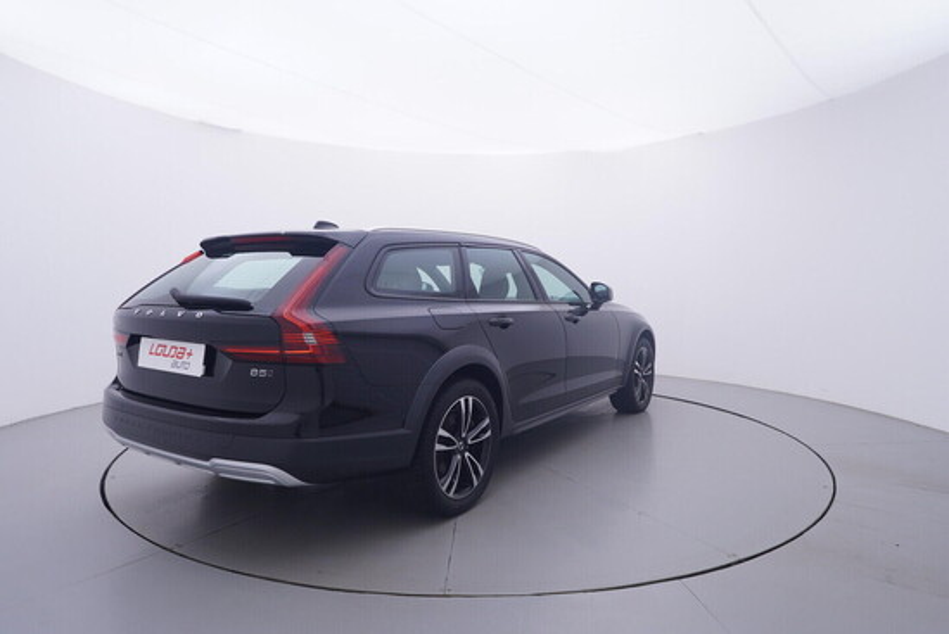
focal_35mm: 22
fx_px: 594
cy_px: 317
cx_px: 474
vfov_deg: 56.2
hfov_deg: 77.3
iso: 200
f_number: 5
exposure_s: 1/80
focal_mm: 15
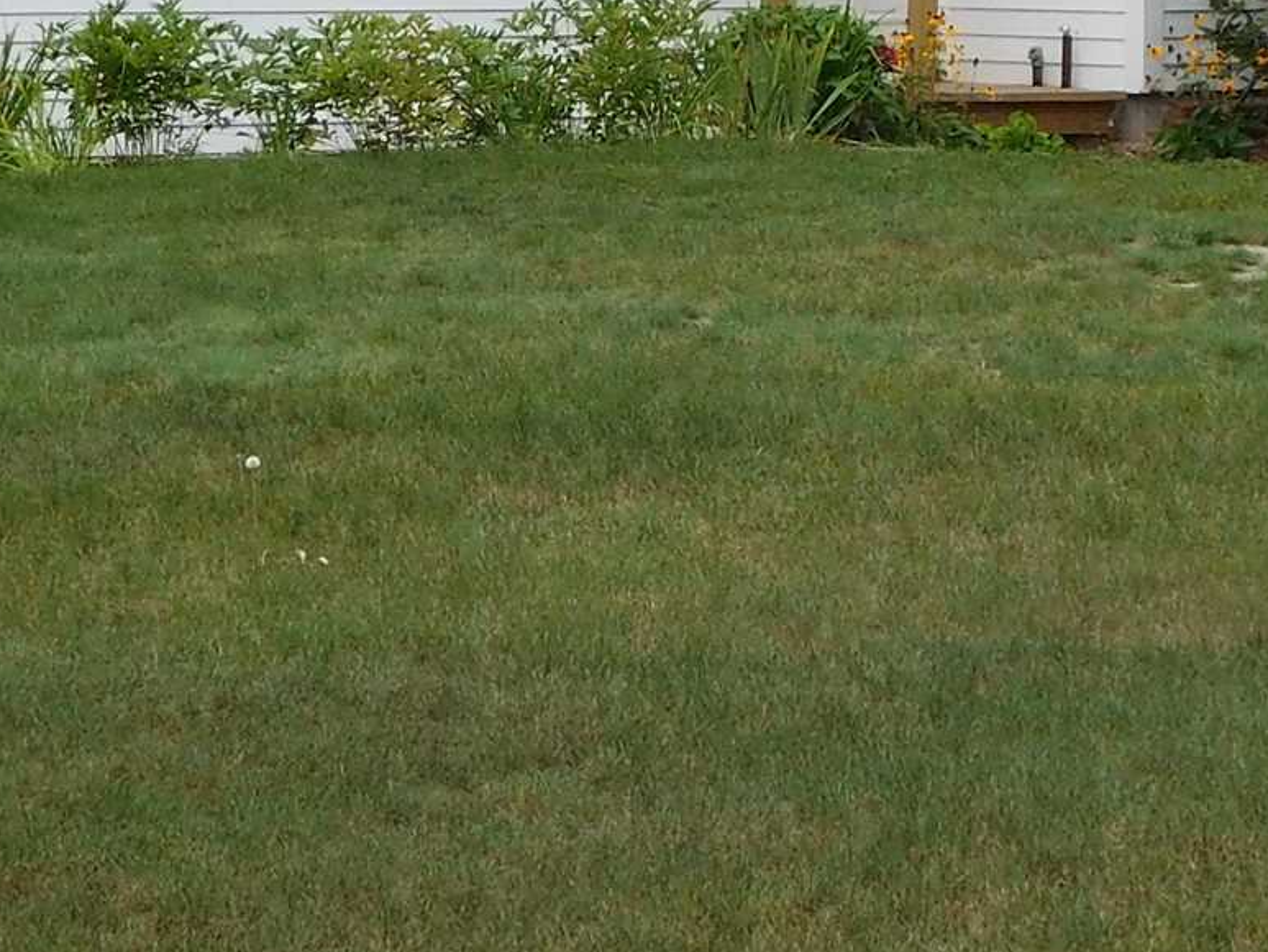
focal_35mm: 159
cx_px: 814
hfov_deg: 12.4
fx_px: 5825
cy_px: 153
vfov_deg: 9.3
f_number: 3.6
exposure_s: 1/400
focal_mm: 7.1
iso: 125
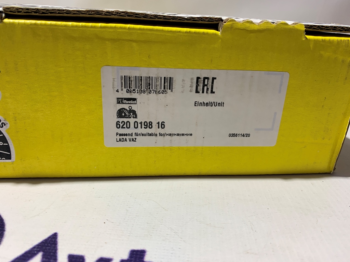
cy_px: 131
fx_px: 263
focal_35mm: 26
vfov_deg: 53.1
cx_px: 175
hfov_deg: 67.3
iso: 64
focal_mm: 4.25
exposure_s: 1/100
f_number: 1.8
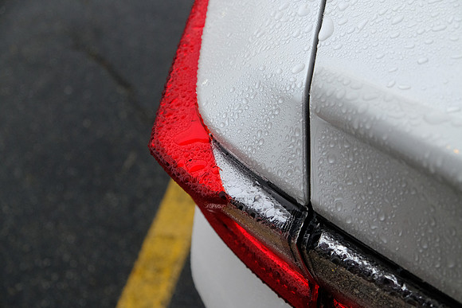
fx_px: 629
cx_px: 231
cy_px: 154
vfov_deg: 27.5
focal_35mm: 49
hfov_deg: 40.3
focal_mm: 32.9
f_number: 4
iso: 1600
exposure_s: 1/640
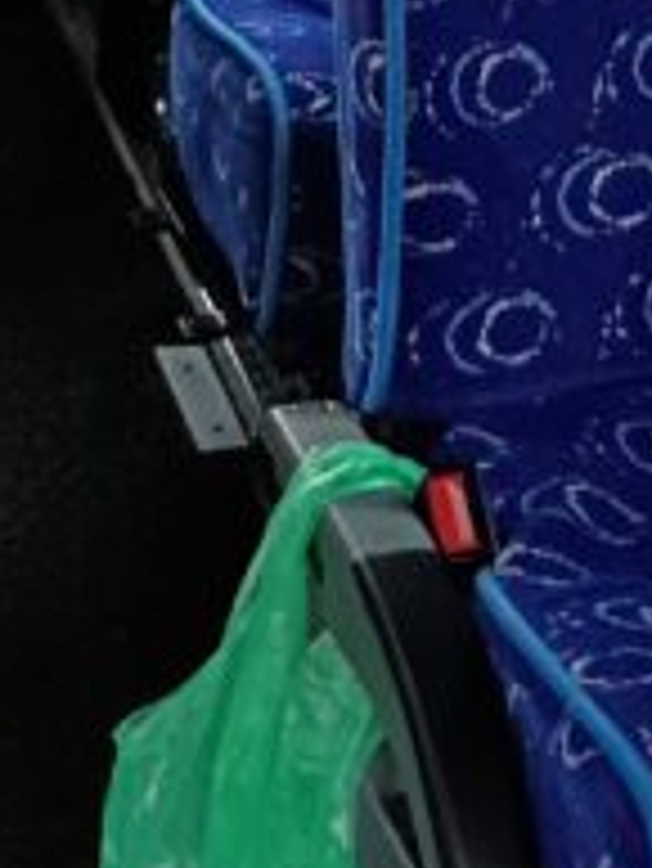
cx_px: 306
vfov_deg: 13.4
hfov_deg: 10.4
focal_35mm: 143
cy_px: -216
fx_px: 3587
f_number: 1.9
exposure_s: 1/25
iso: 1366
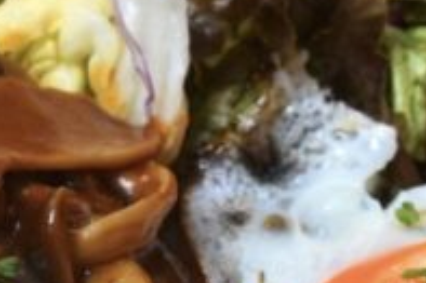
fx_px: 3180
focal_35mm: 269
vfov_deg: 5.1
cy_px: 279
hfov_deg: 7.6
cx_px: -48
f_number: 8
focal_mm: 46
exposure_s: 1/125
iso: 100
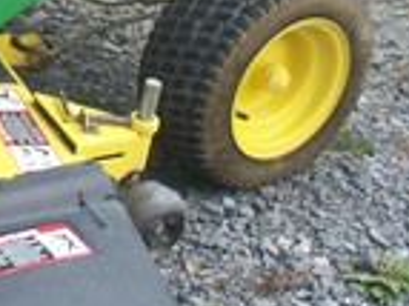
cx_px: -97
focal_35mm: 137
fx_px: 1617
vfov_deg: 10.4
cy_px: -177
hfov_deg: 13.9
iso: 64
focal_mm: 7.54
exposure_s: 1/200
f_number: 2.8
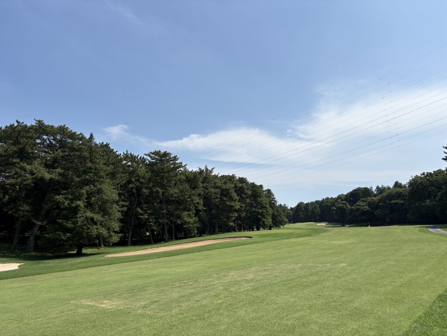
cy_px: 168
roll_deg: +0.6
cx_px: 224
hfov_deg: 67.3
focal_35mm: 26
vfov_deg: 53.1
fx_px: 336
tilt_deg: +10.3
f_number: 1.6
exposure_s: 1/5814
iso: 50
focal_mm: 5.96
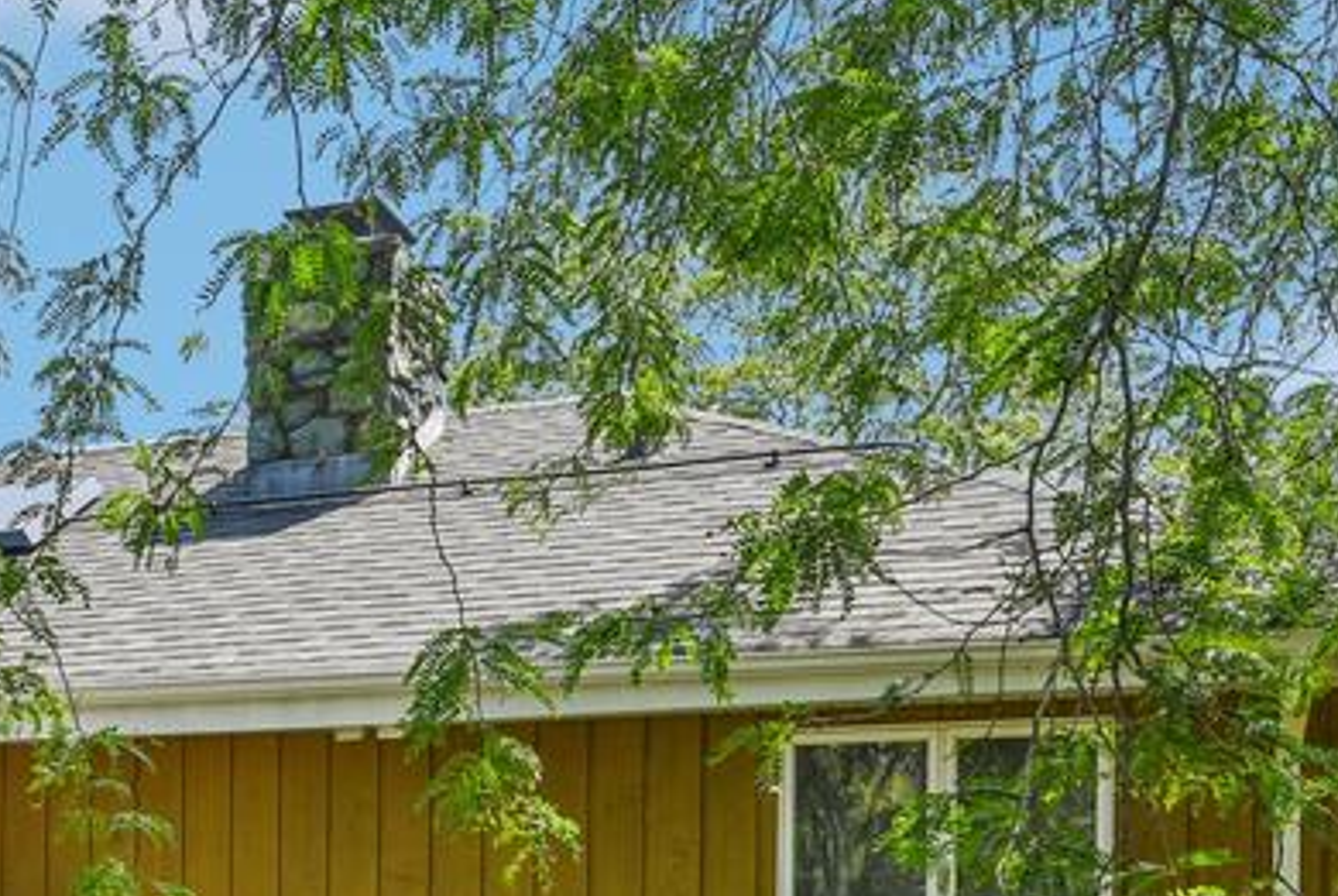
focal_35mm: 63
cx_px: -69
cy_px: 1016
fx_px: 2344
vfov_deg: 20.5
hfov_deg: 29.3
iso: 400
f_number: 8
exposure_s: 1/320
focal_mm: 24
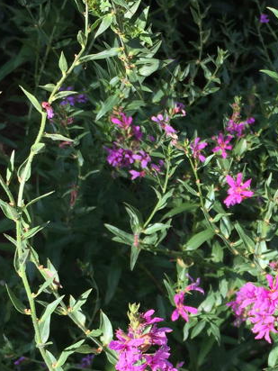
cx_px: 269
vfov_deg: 25.5
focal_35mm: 75
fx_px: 803
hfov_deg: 19.2
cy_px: 297
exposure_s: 1/706
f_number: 2.2
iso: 32
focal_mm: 4.15
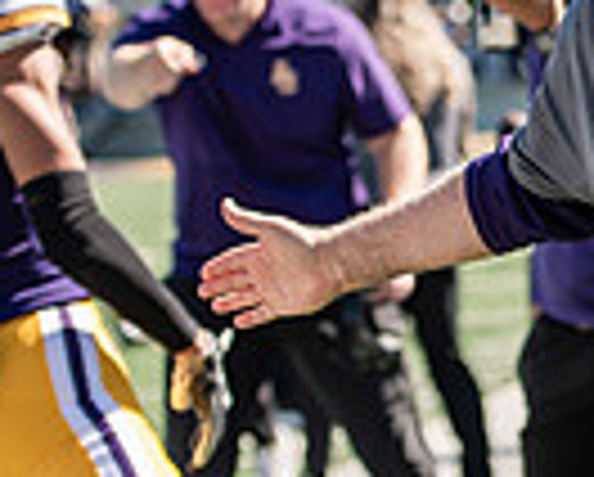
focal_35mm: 289
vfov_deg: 5.4
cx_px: 666
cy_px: 218
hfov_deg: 6.6
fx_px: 5088
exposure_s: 1/1600
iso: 125
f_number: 3.2
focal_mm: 70
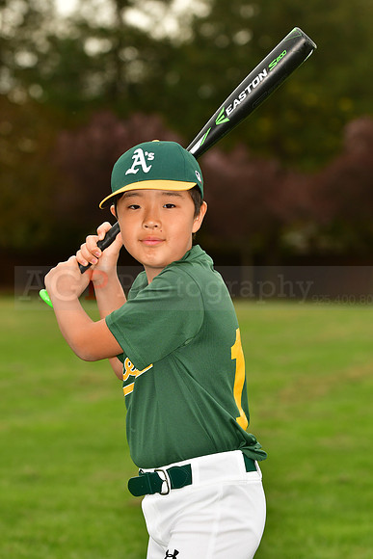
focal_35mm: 180
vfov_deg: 11.4
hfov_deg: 7.6
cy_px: 280
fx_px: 2796
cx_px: 186
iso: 400
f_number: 5
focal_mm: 120
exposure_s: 1/800
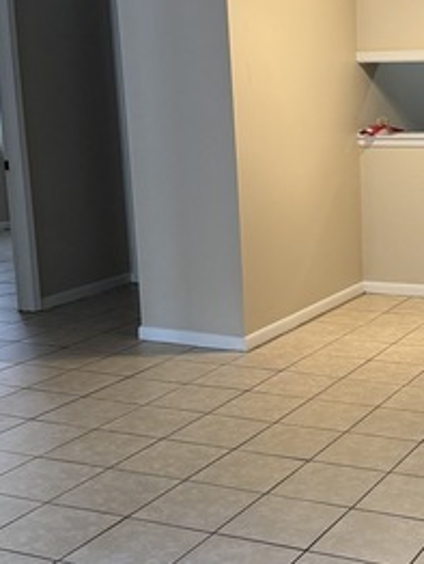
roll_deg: +1.0
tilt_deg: -11.9
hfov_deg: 23.5
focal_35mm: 61
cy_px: 285
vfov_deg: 31.7
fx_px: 995
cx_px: 377
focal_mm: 6.76
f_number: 1.78
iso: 250
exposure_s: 1/60
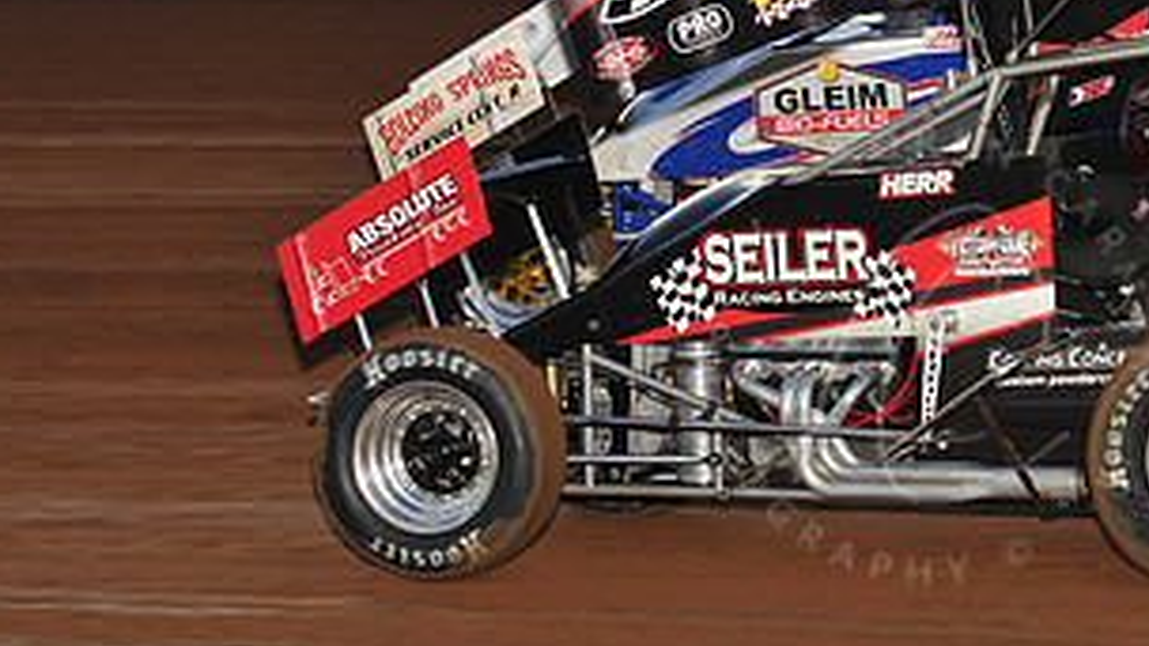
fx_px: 6398
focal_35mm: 210
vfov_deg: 5.8
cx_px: 926
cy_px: 8
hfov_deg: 10.2
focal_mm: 105
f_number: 7.1
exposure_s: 1/320
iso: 800
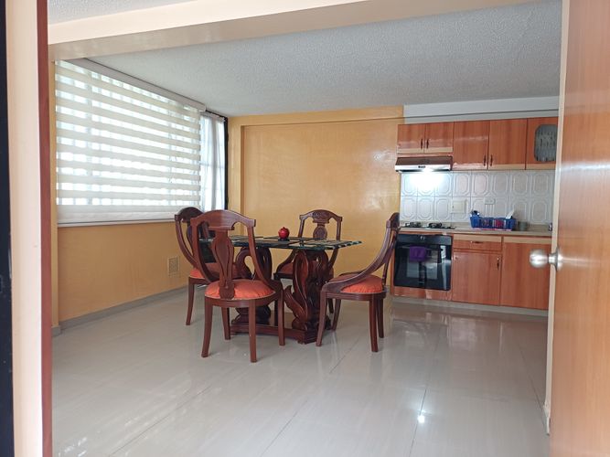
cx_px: 305
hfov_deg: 69.4
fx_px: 440
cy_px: 228
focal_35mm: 25
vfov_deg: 54.9
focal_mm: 4.65
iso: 250
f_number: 1.8
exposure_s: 1/50
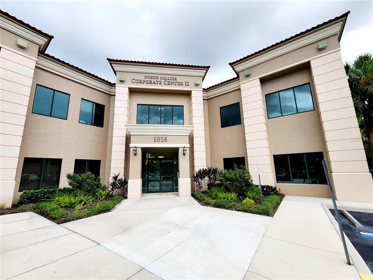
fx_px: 140
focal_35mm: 13
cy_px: 140
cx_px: 186
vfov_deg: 89.9
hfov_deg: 106.2
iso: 50
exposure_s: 1/556
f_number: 2.2
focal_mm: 2.2
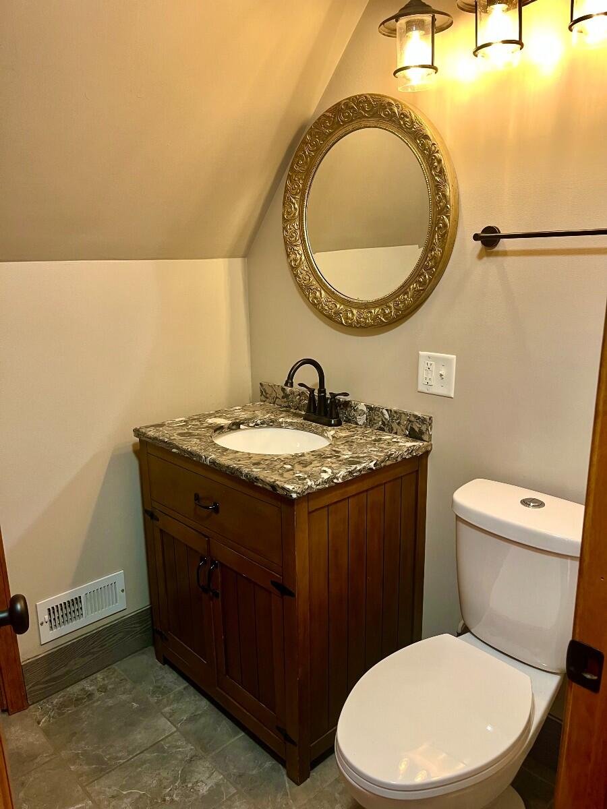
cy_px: 404
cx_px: 304
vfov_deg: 67.3
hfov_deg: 53.1
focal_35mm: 26
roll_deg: +0.3
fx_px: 608
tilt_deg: -14.2
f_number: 1.6
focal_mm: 5.1
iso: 125
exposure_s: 1/60
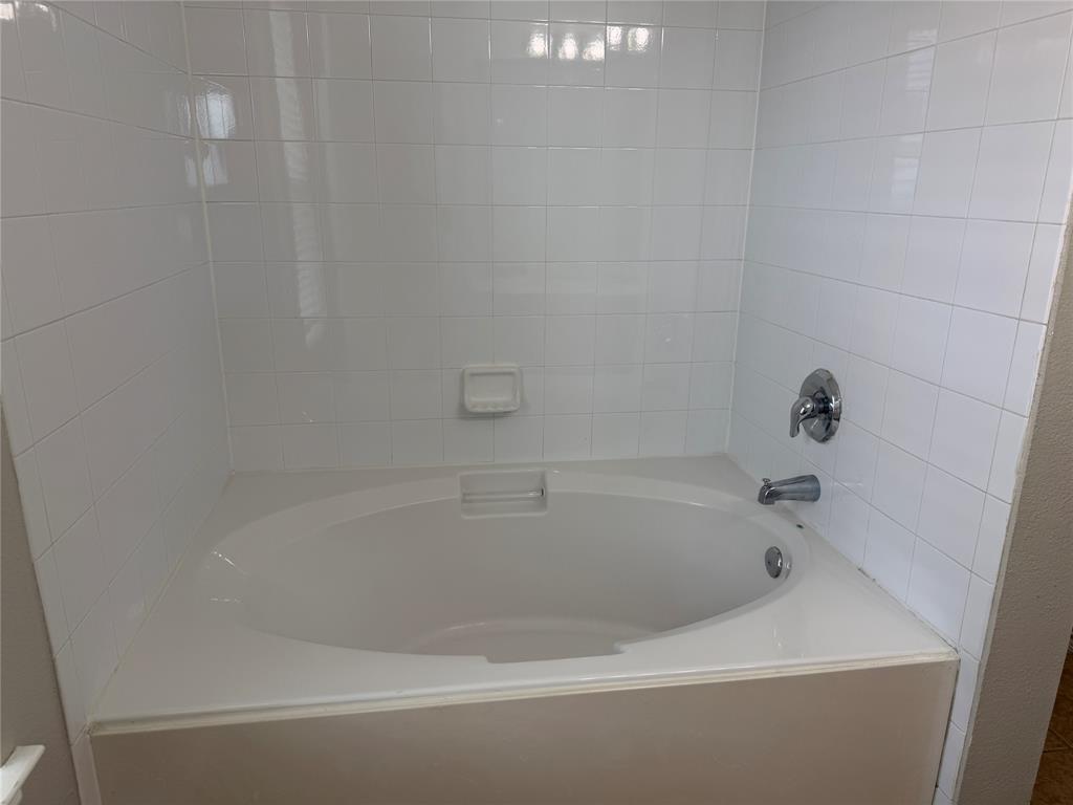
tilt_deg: -17.4
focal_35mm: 24
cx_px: 536
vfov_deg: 56.8
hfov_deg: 71.6
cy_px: 402
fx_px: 744
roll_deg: -0.8
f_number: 1.78
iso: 64
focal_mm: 6.76
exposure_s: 1/121
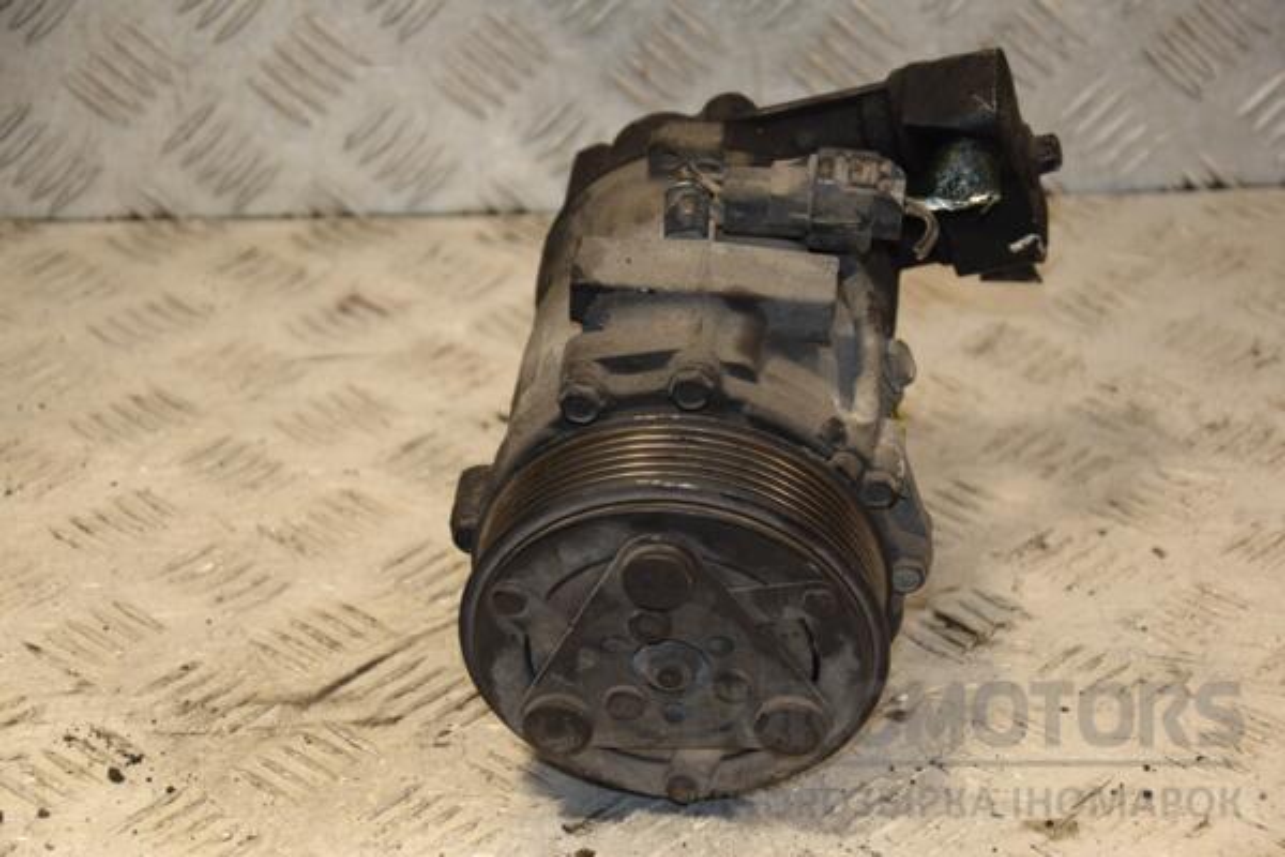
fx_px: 3748
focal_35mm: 105
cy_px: 428
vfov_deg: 13.0
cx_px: 642
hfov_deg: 19.5
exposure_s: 1/200
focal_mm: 70
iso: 800
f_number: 5.3
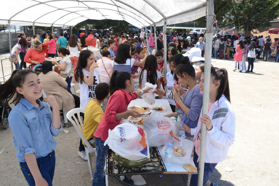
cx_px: 140
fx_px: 209
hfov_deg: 67.4
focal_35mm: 27
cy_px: 93
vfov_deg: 47.9
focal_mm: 18
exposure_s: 1/250
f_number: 8
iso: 200
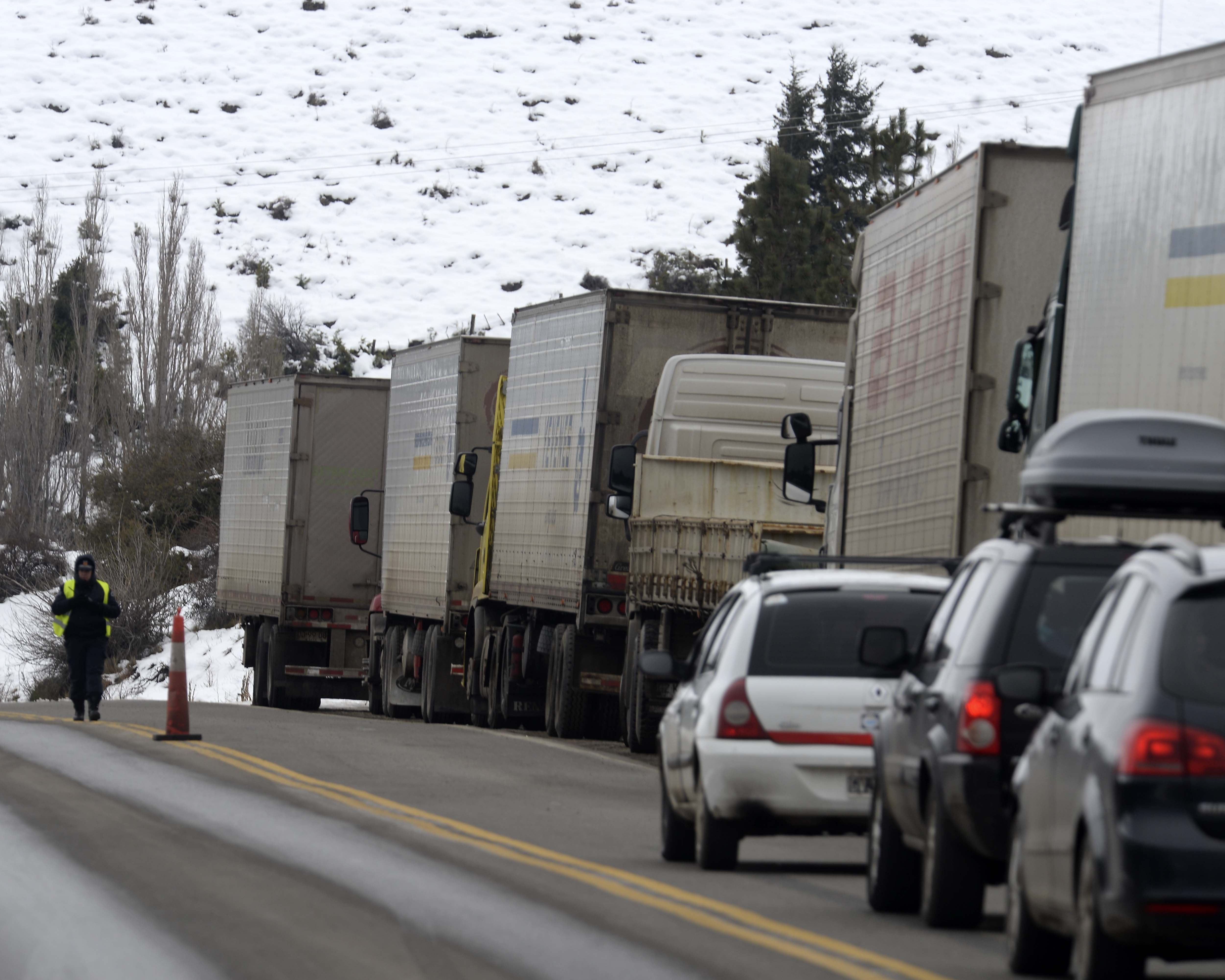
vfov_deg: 3.8
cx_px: 533
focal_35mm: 406
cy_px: 489
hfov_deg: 4.8
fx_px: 14720
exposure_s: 1/200
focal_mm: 360
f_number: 10
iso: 200
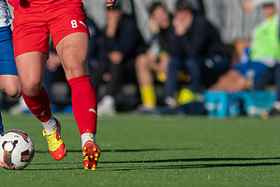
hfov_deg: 1.8
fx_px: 9046
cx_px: 45
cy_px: 12
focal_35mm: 1162
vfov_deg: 1.2
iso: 100
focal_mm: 300
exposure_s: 1/2000
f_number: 3.2
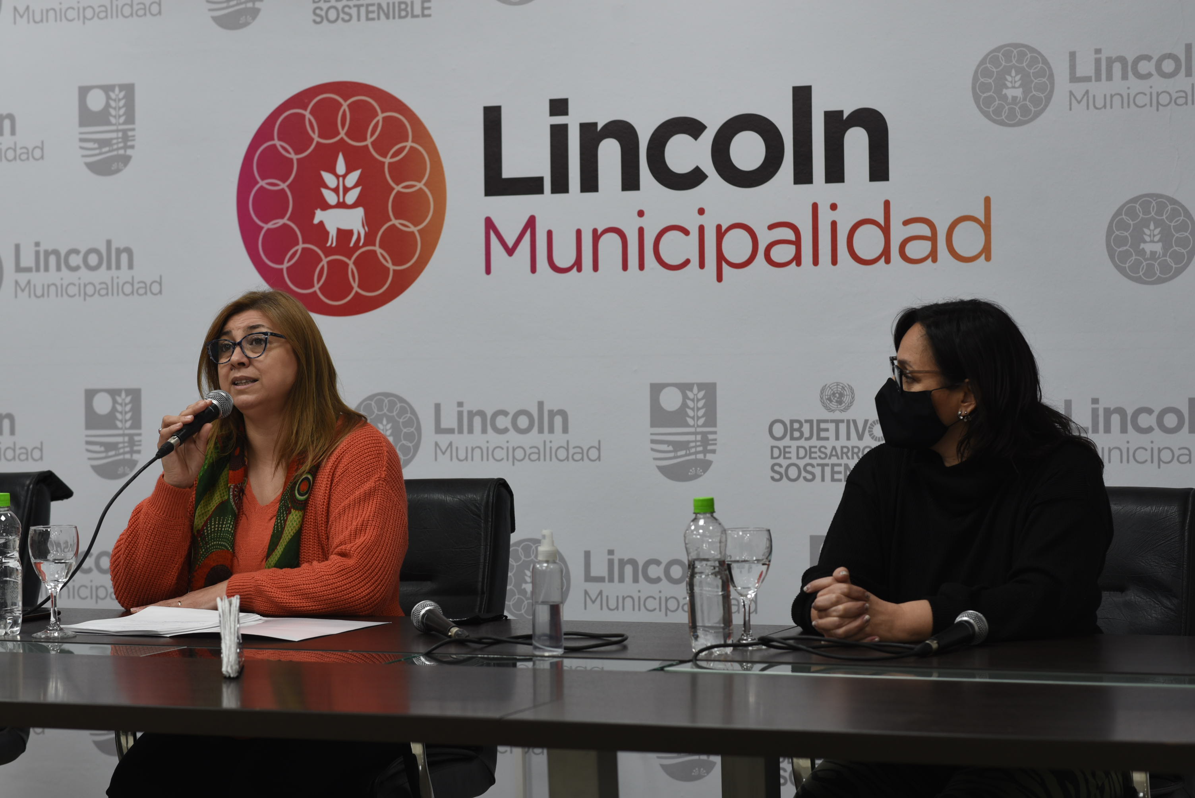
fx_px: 2822
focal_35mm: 85
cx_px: 598
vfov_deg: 16.1
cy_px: 399
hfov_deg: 23.9
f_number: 5
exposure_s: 1/60
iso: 400
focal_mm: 85
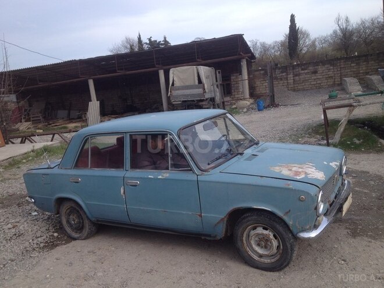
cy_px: 144
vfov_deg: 40.7
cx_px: 192
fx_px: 388
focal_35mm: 35
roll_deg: +7.1
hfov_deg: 52.6
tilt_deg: -11.6
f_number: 2.4
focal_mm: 4.28
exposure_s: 1/620
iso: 50
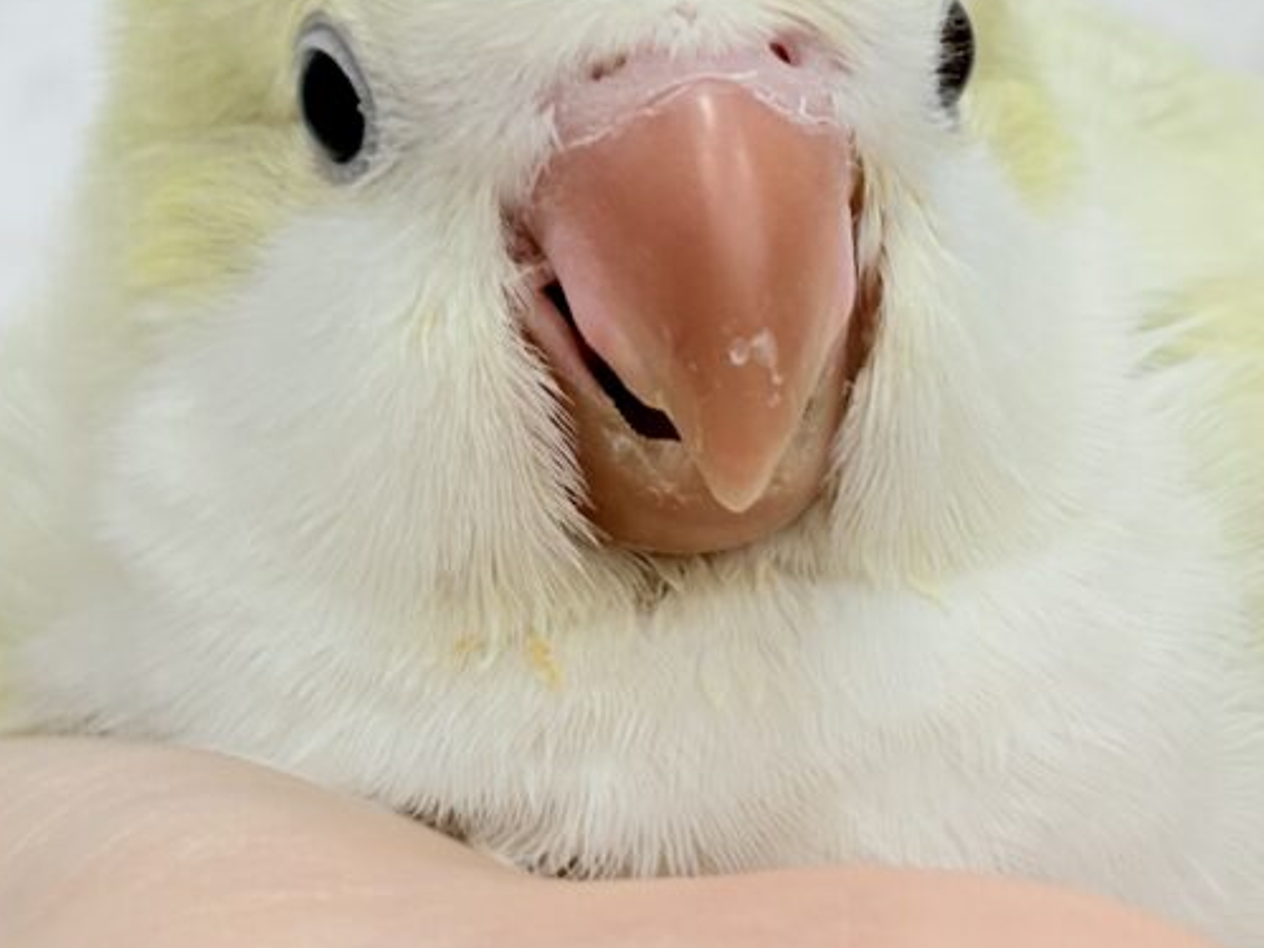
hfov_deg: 15.7
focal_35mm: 125
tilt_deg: -2.6
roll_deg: +1.4
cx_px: 838
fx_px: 4563
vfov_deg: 11.8
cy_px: 210
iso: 25
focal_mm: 5.96
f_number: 1.6
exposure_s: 1/50
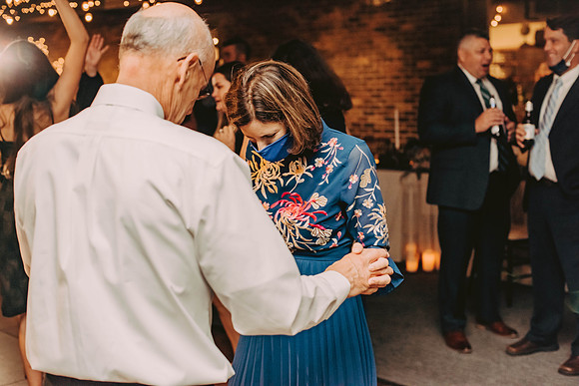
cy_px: 193
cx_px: 290
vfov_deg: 27.0
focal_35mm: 50
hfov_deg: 39.6
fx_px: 804
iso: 2000
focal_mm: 50
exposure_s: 1/200
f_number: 3.2
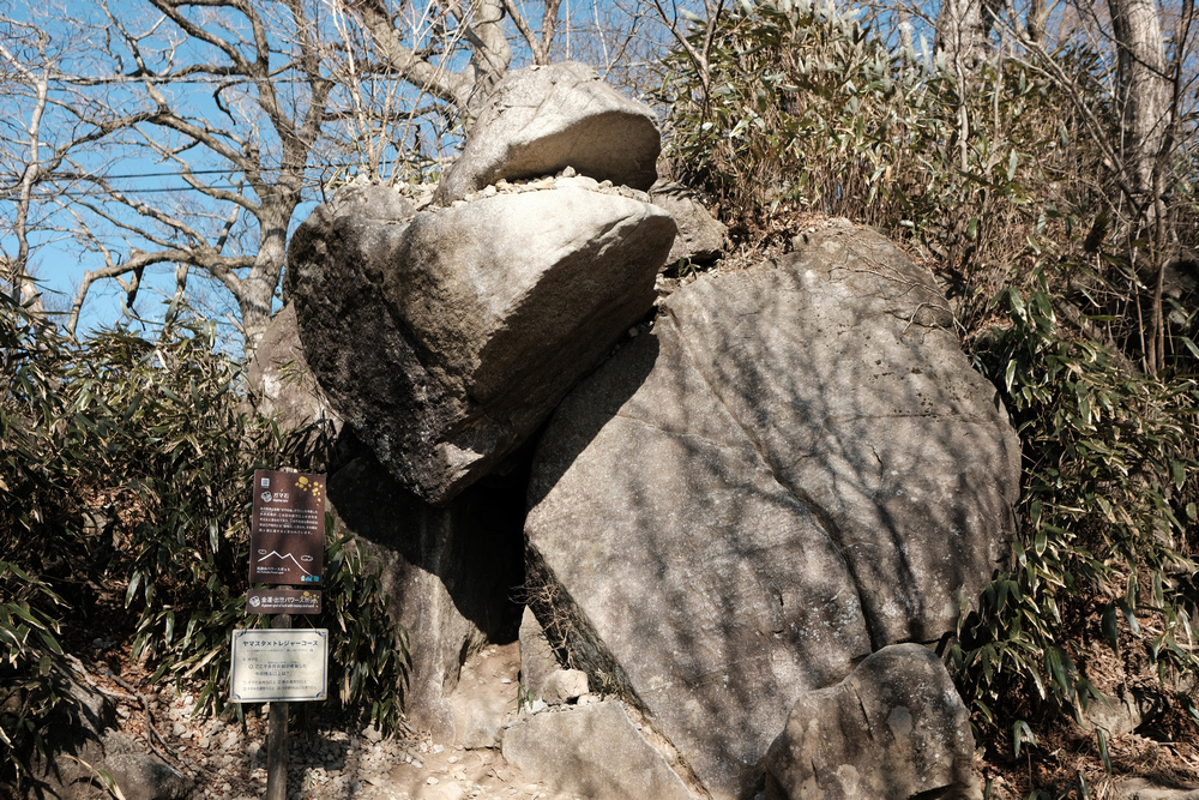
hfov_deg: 54.4
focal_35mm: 35
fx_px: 1166
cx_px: 600
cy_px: 400
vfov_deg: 37.9
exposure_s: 1/550
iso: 200
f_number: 4.5
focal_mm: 23
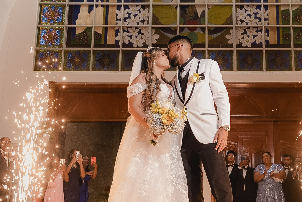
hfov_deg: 33.1
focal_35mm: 60
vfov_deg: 22.6
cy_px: 101
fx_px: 503
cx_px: 204
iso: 800
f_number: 2.8
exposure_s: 1/250
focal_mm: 24
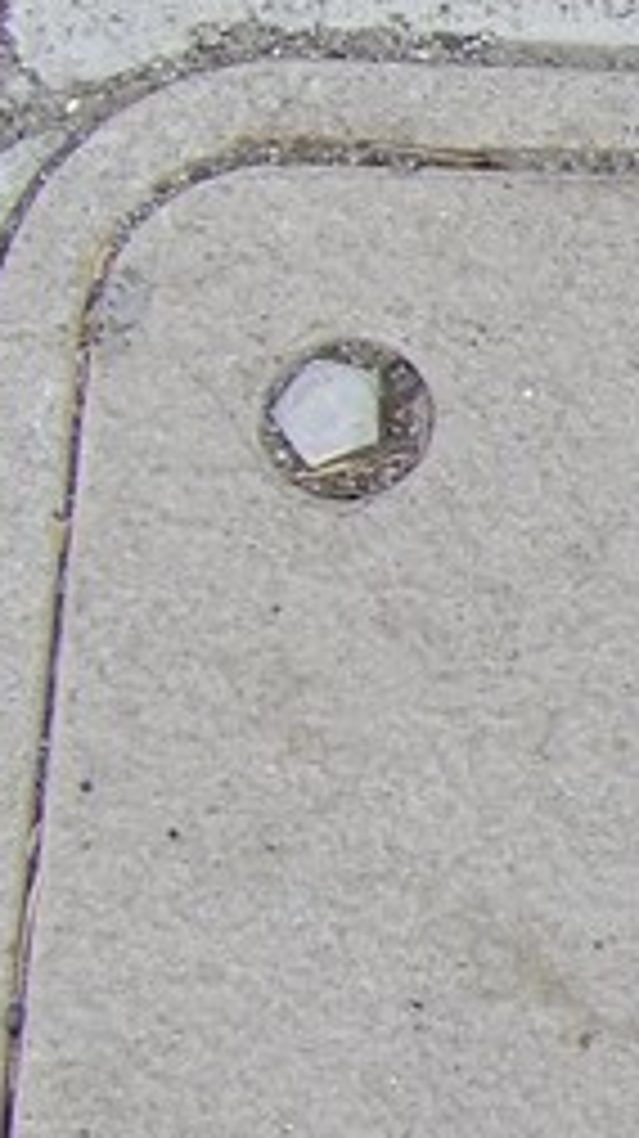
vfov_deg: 12.5
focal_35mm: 172
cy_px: 778
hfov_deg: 6.4
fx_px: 5190
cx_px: 1989
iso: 100
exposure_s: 1/520
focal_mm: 7
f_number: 3.7
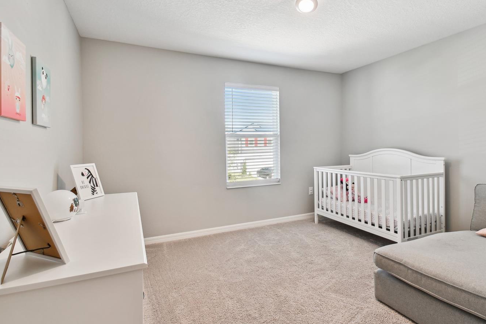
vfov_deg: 67.2
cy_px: 147
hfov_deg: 90.0
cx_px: 248
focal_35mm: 18
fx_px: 243
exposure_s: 1/5
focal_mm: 10
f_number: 8
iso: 100
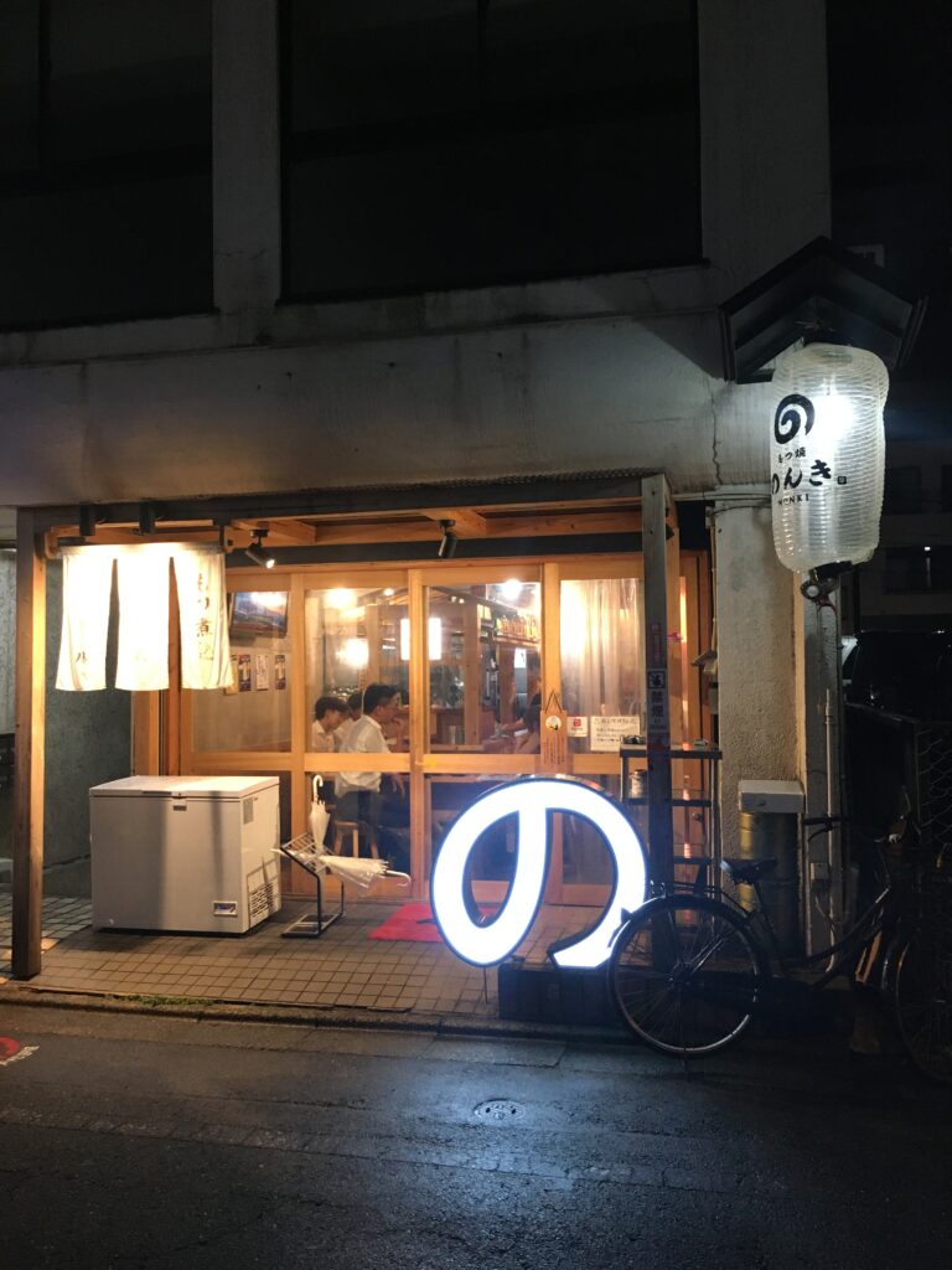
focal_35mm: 29
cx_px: 476
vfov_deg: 61.7
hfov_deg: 48.2
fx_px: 1063
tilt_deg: +3.2
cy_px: 635
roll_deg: -0.7
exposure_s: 1/30
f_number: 2.2
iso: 160
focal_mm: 4.15
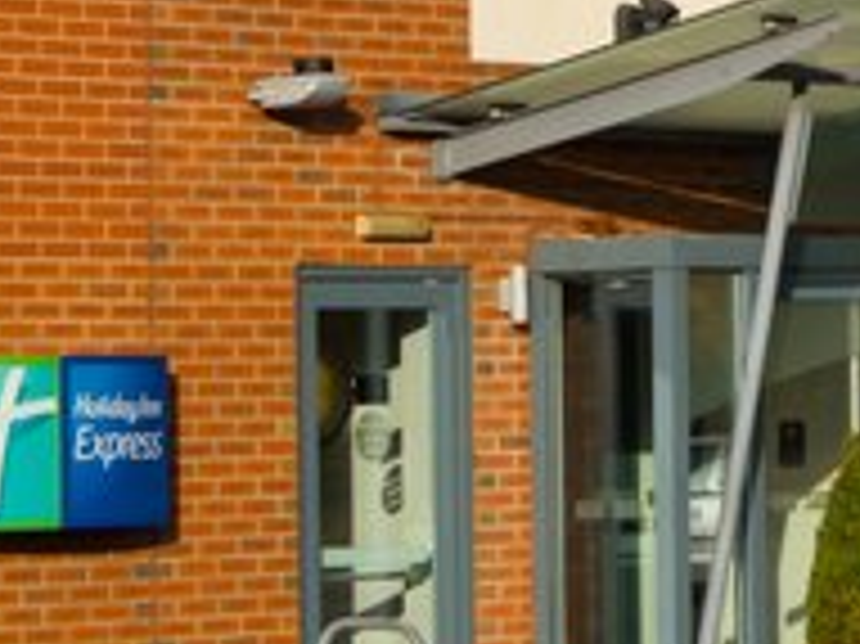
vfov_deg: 6.7
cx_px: 1229
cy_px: -63
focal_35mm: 222
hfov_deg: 8.7
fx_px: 5512
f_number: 8
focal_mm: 55
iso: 640
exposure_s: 1/2000
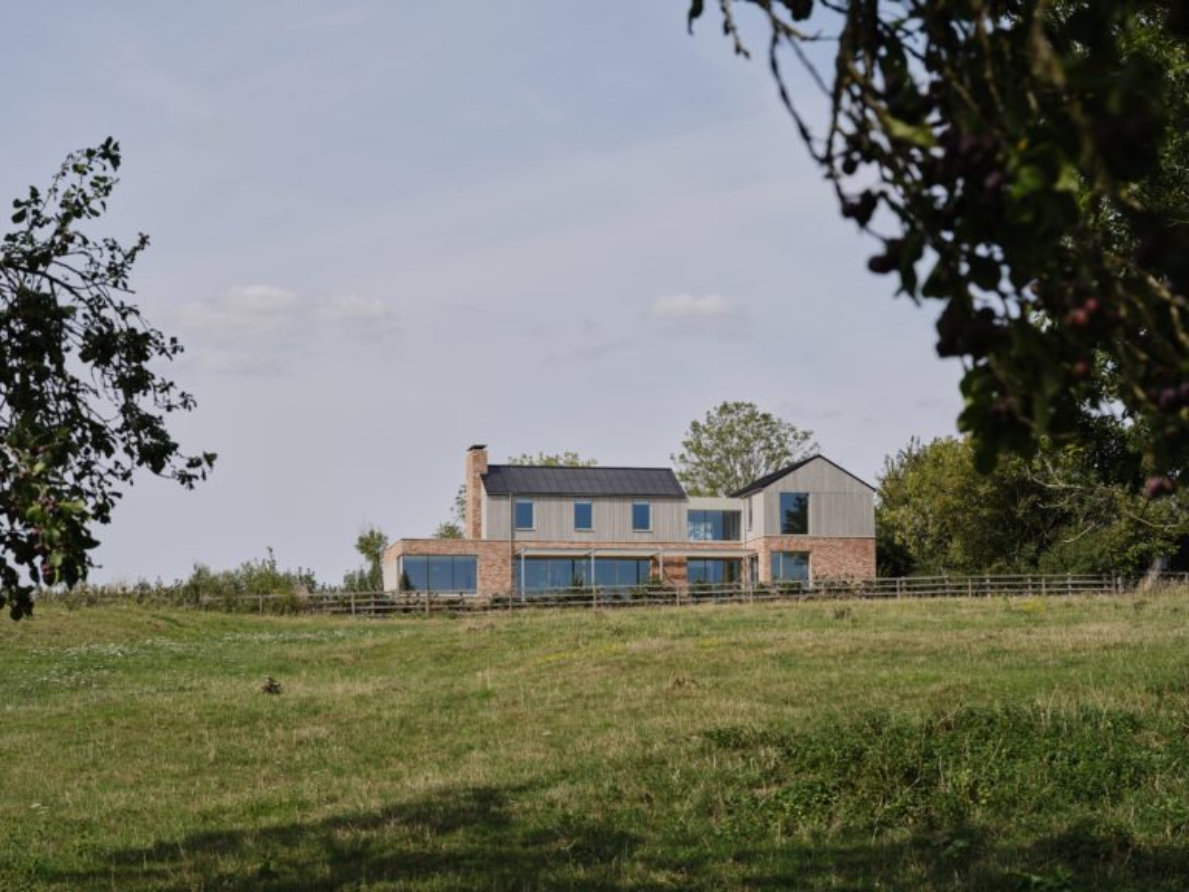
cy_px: 446
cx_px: 594
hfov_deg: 31.7
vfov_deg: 24.0
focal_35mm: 61
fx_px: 2095
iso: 200
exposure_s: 1/400
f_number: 8
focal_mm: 76.5
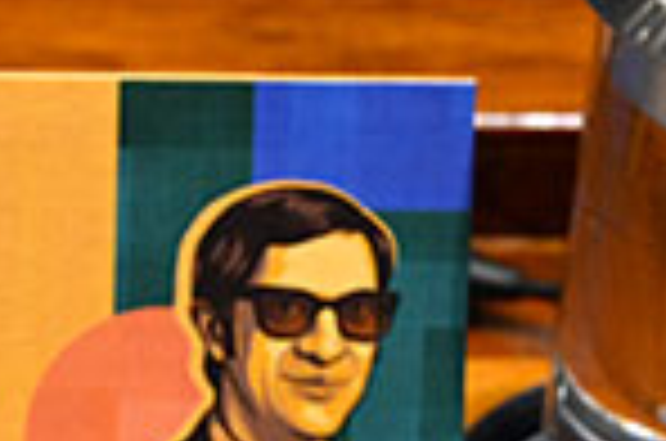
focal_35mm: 302
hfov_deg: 6.8
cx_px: -297
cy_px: 806
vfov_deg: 4.5
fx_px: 5575
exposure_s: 1/100
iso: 1600
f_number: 6.3
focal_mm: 52
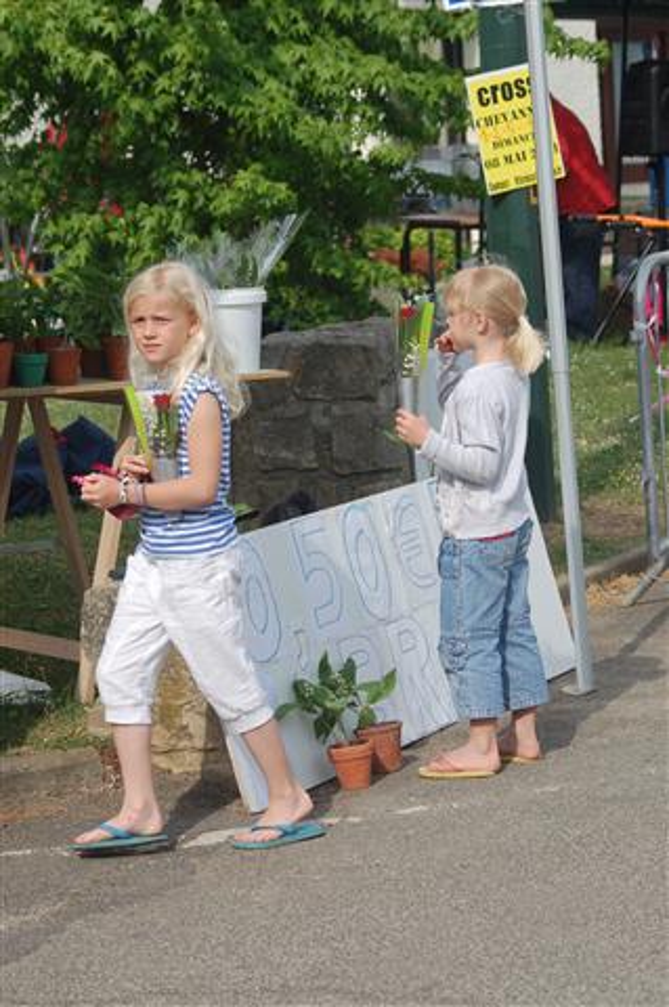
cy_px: 504
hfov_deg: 11.1
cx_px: 334
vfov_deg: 16.7
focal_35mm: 123
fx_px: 3436
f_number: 6.3
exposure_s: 1/640
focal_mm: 82
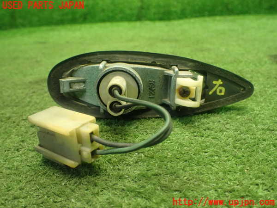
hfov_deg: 60.0
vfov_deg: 46.8
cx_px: 138
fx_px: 240
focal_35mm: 30
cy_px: 104
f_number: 2.3
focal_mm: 5.4
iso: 800
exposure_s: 1/100
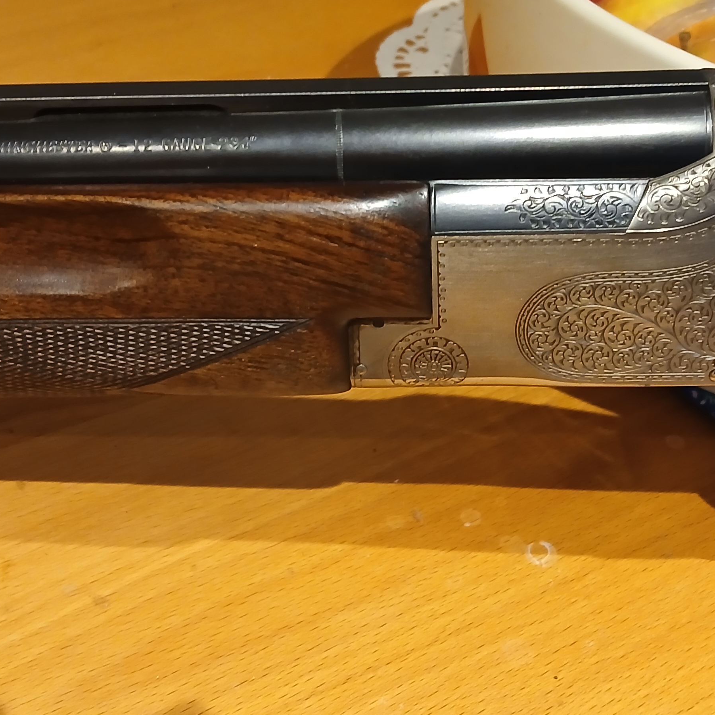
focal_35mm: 52
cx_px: 454
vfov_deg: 32.7
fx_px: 1215
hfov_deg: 32.6
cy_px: 303
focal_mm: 3.98
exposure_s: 1/33.3
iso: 250
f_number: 1.8
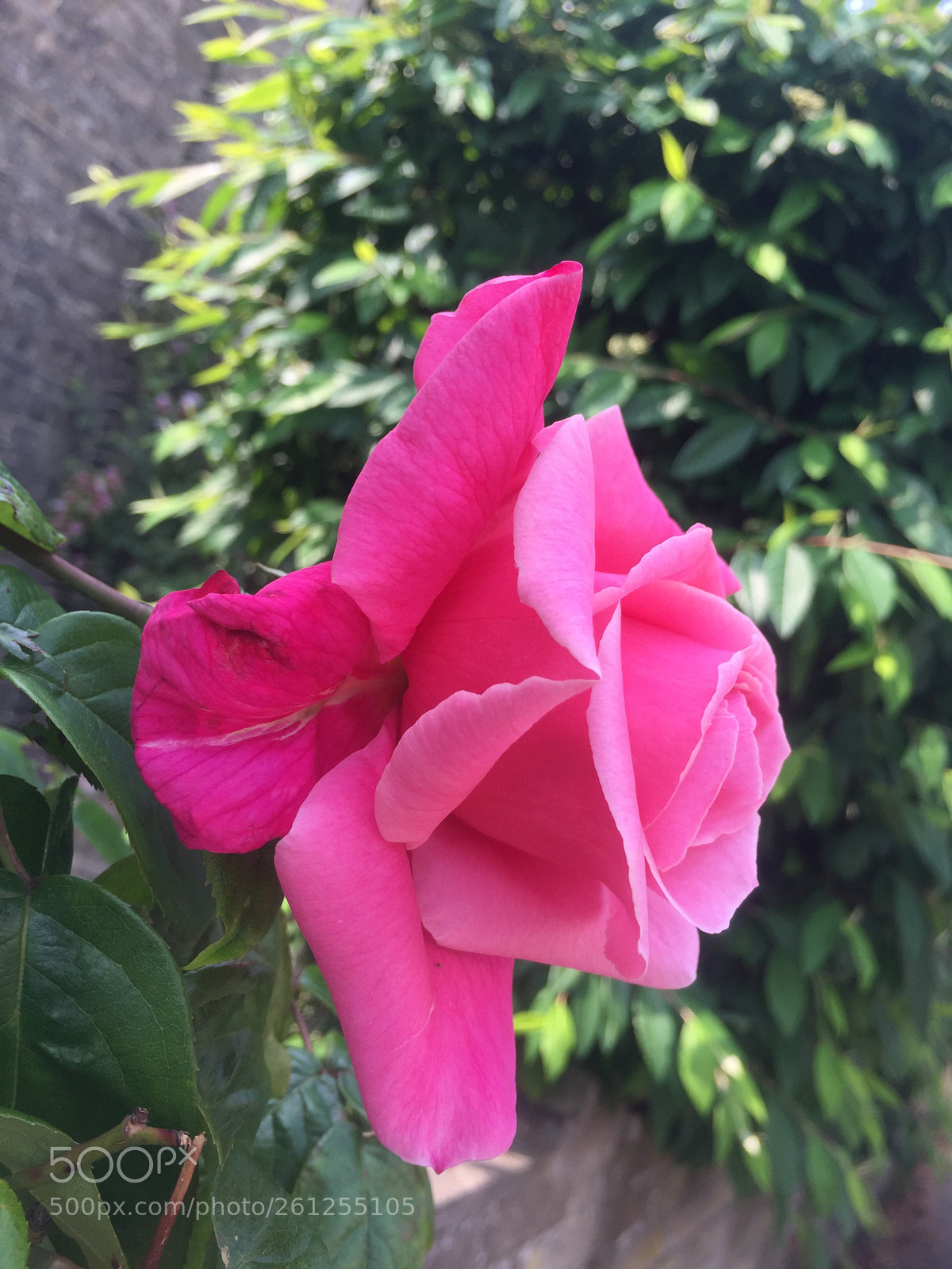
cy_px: 634
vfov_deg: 61.7
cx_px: 476
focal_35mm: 29
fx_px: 1063
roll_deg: -15.2
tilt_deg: +5.8
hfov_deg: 48.2
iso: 32
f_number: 2.2
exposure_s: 1/439
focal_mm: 4.15
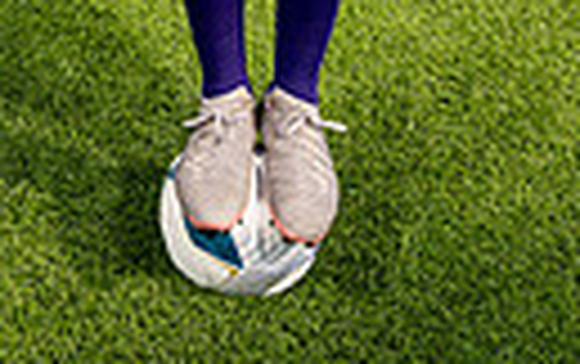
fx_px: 1345
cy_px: -517
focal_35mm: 85
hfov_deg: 23.9
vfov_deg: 12.2
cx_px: 103
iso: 50
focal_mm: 24
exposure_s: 1/125
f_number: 7.1
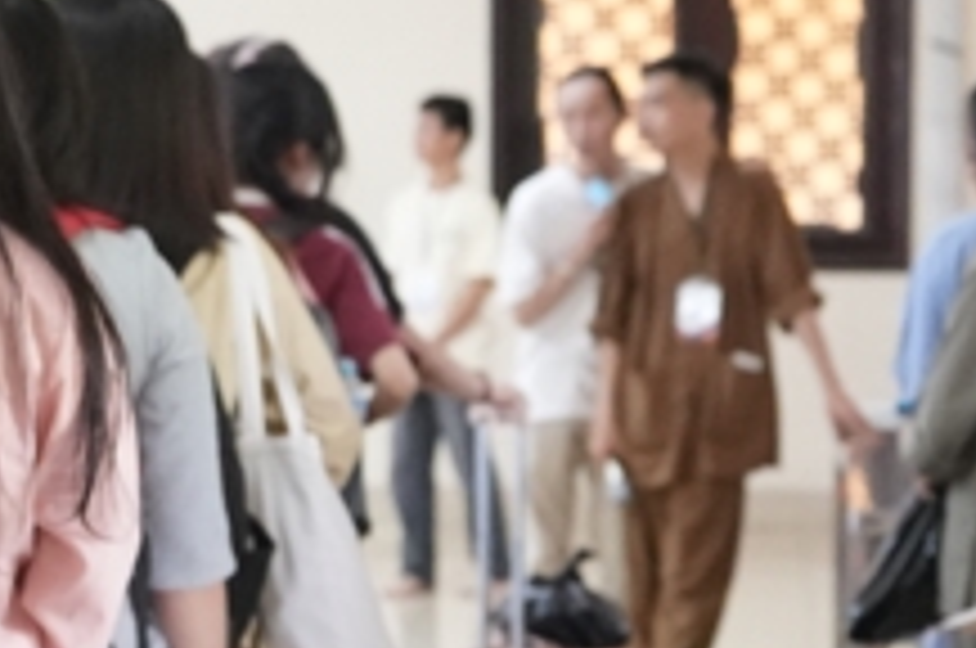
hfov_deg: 12.0
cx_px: 753
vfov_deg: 8.0
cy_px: 576
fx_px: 4629
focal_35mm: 171
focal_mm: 38
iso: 6400
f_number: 2.8
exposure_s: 1/160
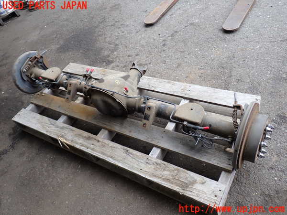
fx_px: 249
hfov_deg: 60.0
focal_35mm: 30
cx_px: 144
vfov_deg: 46.8
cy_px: 108
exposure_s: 1/125
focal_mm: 5.4
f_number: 2.3
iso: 100
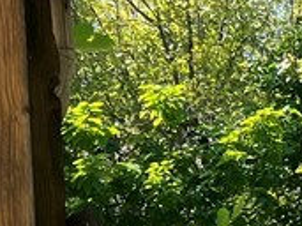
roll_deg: +0.0
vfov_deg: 9.3
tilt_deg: -4.6
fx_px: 1360
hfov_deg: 11.4
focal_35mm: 156
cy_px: 325
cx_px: 602
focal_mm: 5.7
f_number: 1.5
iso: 50
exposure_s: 1/1224
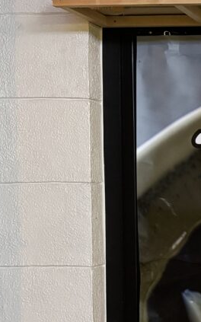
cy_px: 182
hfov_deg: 14.1
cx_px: 405
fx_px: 676
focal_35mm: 77
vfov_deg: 26.8
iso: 1000
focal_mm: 6.76
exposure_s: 1/40
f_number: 1.78
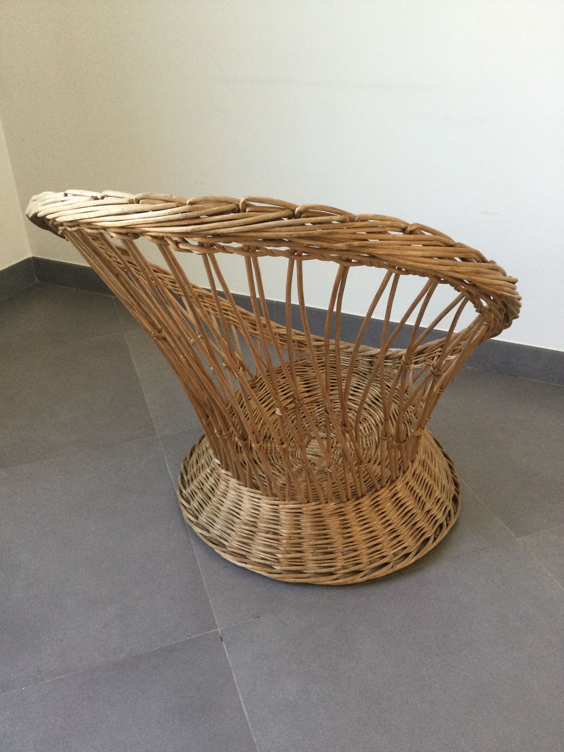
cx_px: 282
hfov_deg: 45.4
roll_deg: +1.3
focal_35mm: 31
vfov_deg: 58.4
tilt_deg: -30.0
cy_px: 376
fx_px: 673
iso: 50
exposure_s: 1/33
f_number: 2.4
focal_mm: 3.3
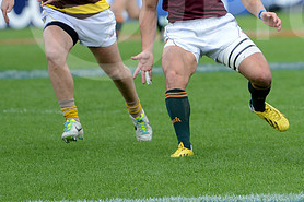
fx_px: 3435
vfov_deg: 3.4
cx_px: 292
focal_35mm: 407
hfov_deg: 5.1
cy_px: 3
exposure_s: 1/800
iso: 320
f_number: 2.8
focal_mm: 195
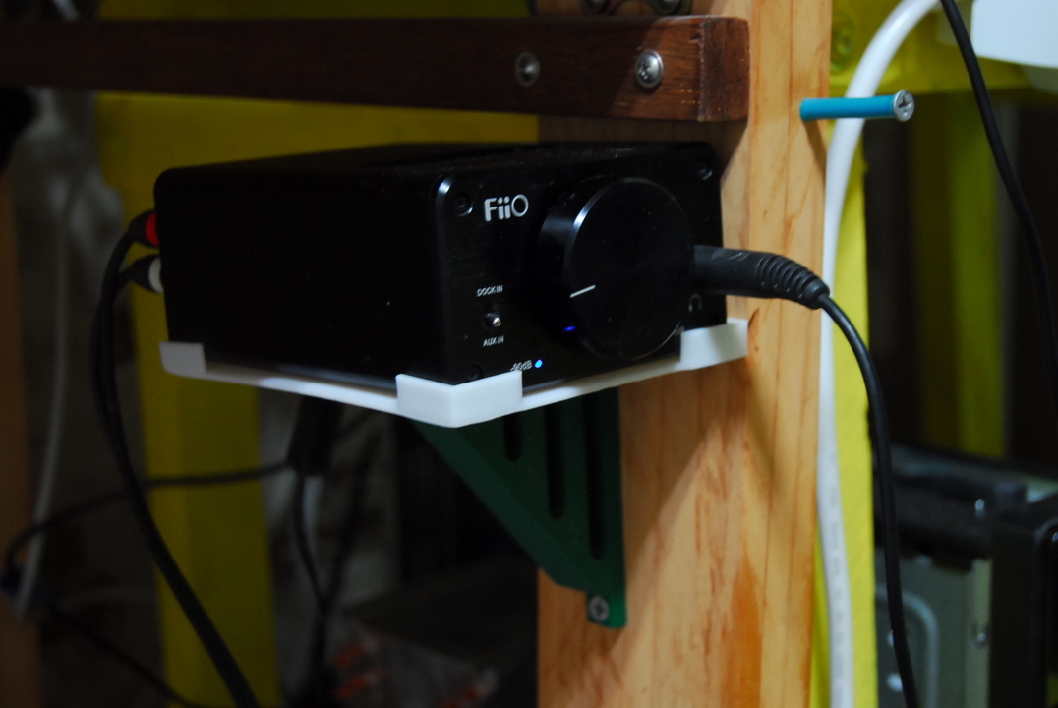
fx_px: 1853
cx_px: 529
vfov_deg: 21.6
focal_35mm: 63
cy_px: 354
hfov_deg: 31.9
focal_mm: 42
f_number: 5
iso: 400
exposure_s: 1/5
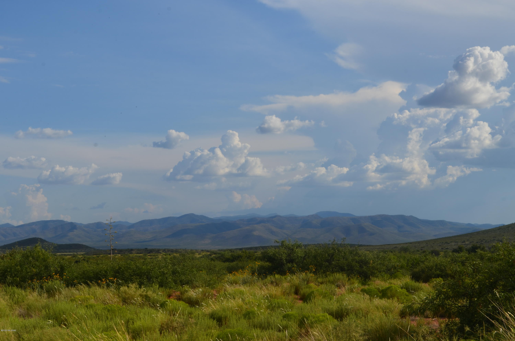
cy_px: 170
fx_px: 1178
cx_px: 258
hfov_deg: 24.7
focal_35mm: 82
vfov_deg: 16.5
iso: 100
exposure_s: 1/160
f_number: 11
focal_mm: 55
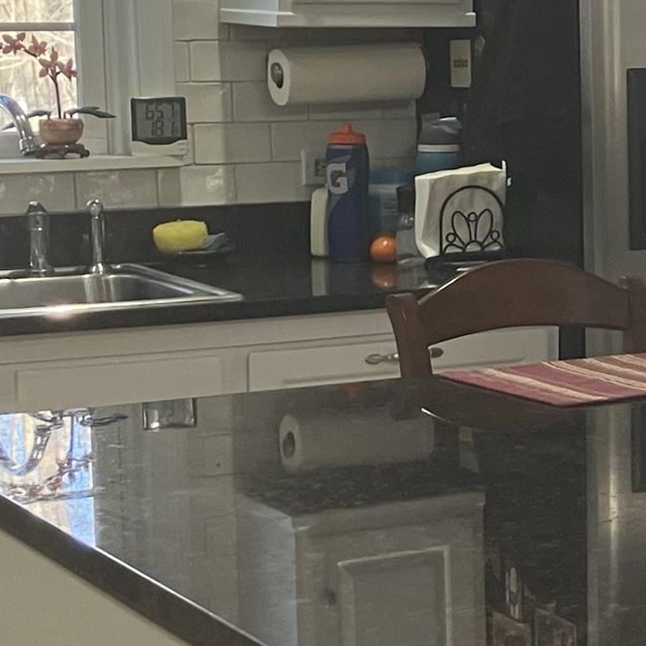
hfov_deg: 14.8
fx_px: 2407
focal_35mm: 114
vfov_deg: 15.3
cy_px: 324
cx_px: 763
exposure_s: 1/60
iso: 64
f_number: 1.8
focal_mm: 3.99
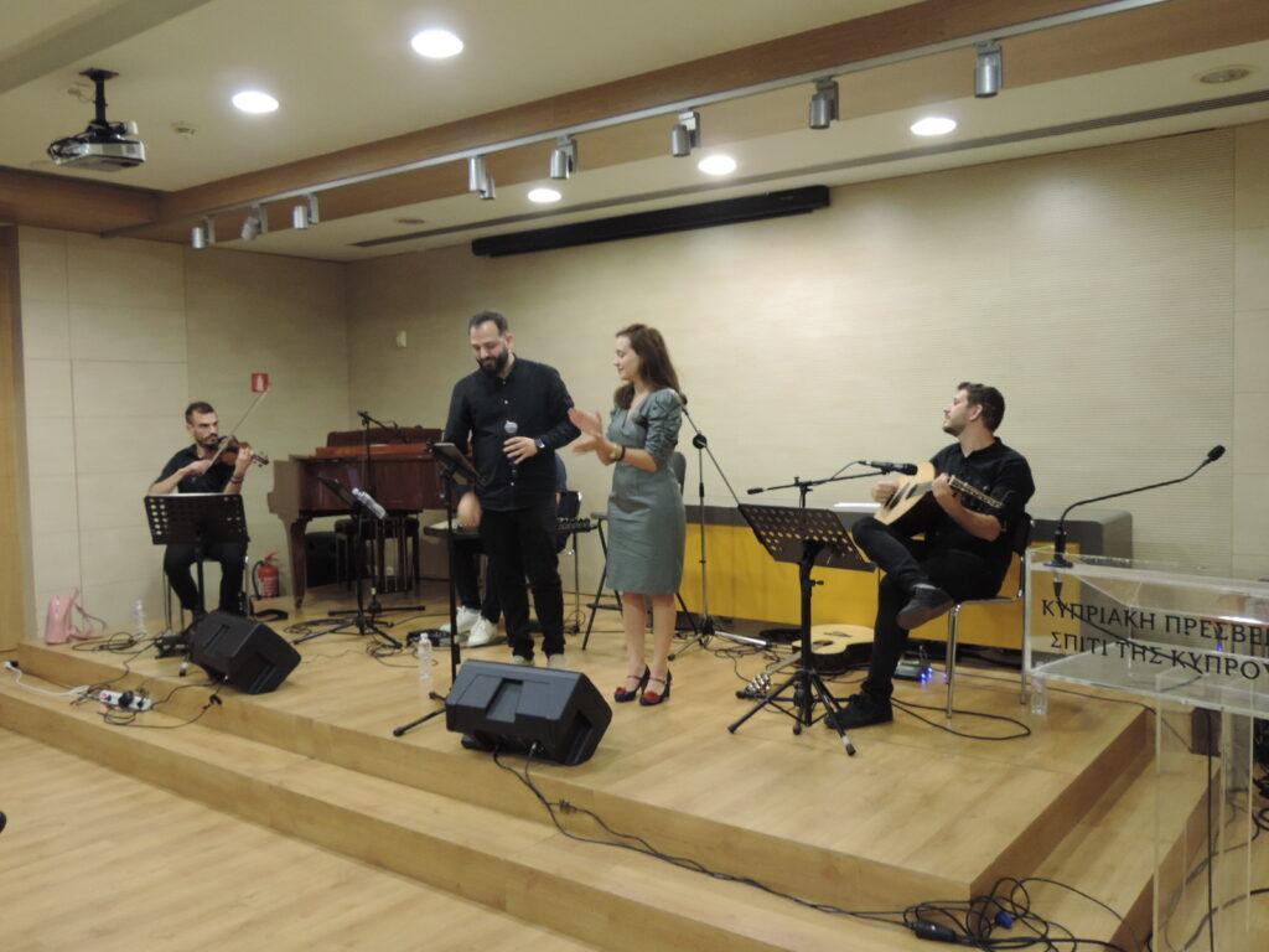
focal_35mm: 30
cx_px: 634
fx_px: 1100
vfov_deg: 46.8
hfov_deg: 60.0
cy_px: 476
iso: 400
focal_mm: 5.3
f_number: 3.1
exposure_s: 1/20
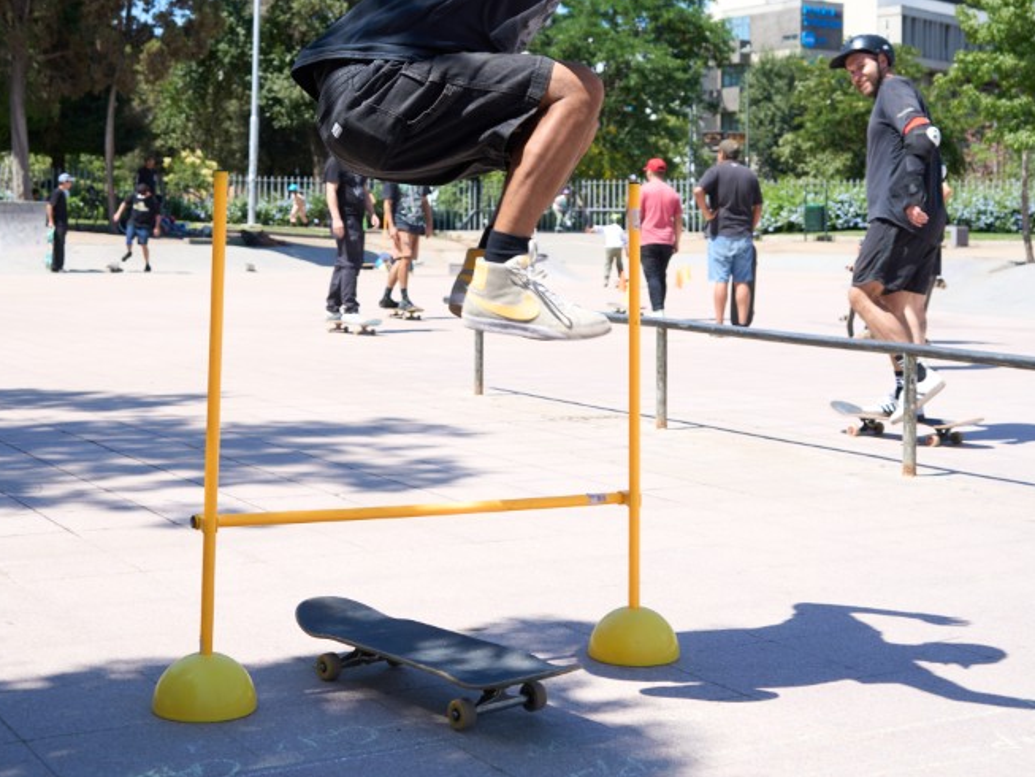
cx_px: 490
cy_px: 143
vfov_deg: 25.6
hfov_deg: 34.3
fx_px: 1675
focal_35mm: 56
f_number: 5
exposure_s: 1/400
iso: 125
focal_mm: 33
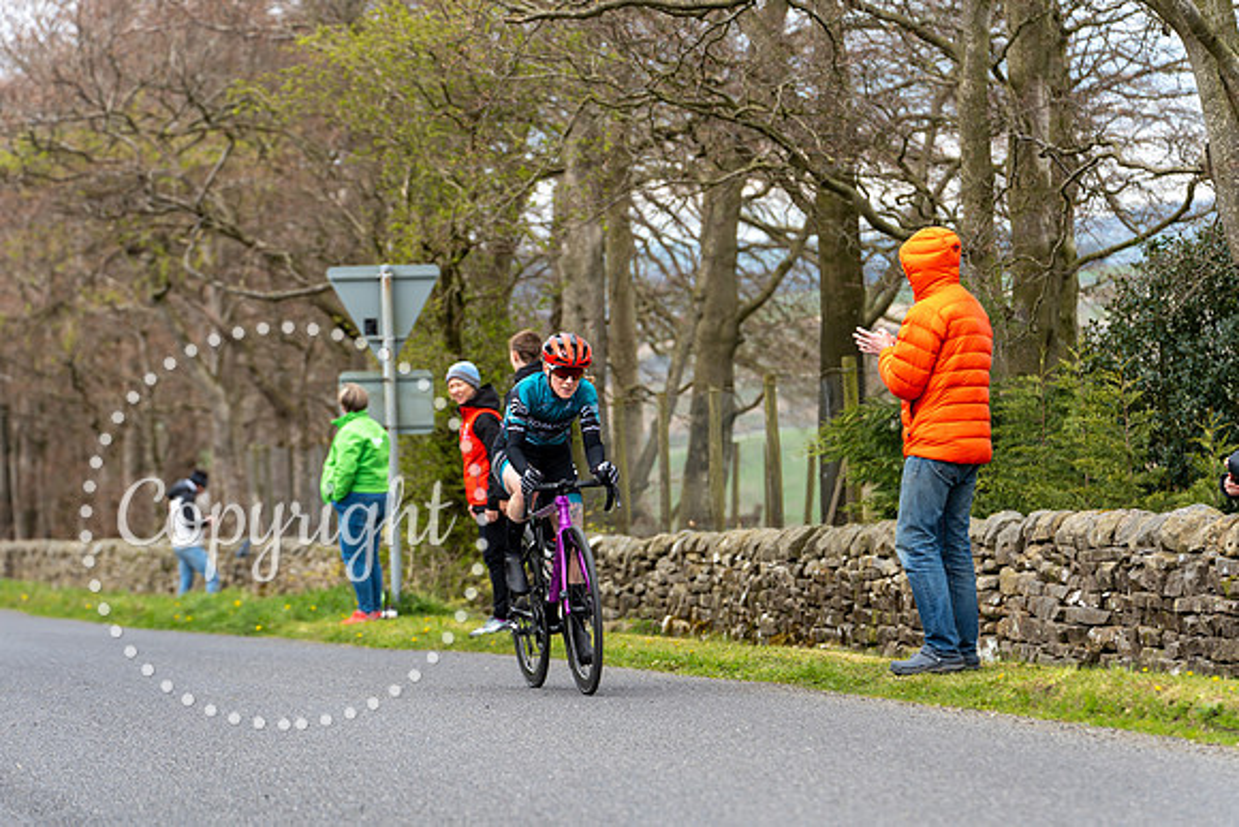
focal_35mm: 142
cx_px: 620
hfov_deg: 14.4
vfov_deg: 9.7
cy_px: 414
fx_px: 4888
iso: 200
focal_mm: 142
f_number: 4
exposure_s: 1/640
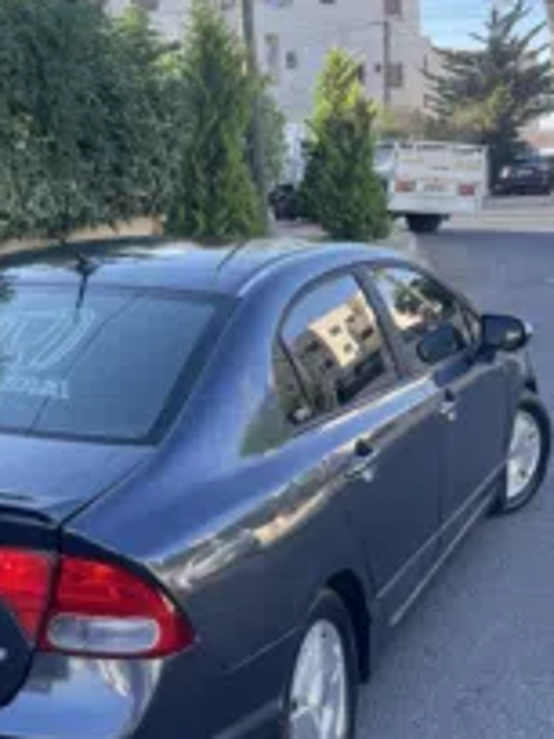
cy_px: 308
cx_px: 98
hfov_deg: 28.9
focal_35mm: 49
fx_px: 1046
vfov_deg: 38.8
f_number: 1.6
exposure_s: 1/649
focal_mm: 5.1
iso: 32
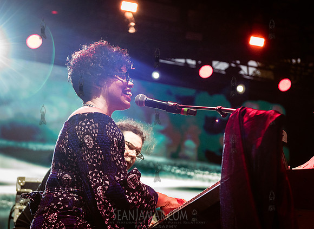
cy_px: 101
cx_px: 153
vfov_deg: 17.4
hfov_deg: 23.7
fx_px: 748
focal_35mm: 83
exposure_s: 1/800
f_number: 4
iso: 4000
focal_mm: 70
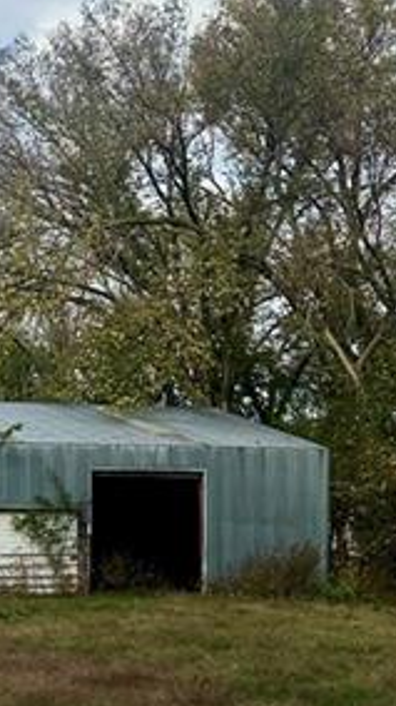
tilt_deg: +0.9
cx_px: -264
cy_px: 556
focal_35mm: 71
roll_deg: -0.7
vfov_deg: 29.1
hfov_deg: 15.2
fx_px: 1327
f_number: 1.78
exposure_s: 1/4545
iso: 80
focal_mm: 6.86
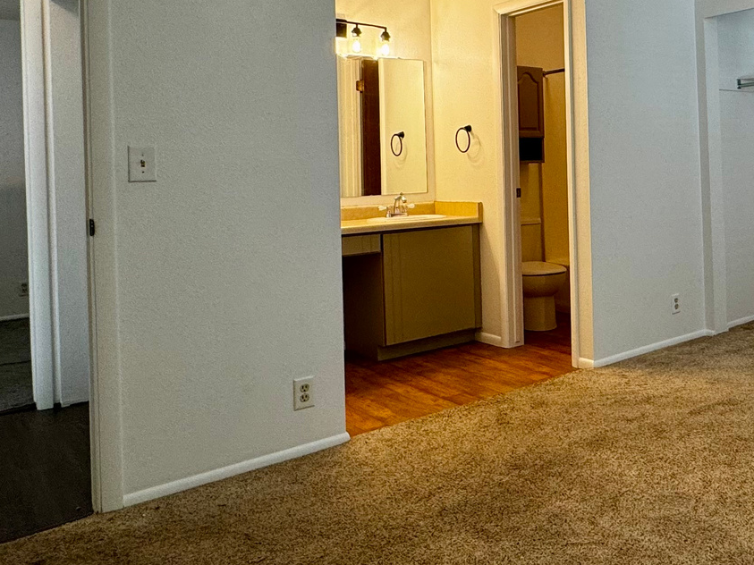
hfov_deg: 48.9
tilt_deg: -0.4
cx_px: 661
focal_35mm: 34
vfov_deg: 41.0
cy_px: 165
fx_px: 740
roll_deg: +2.0
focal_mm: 2.22
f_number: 2.2
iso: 100
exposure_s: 1/120
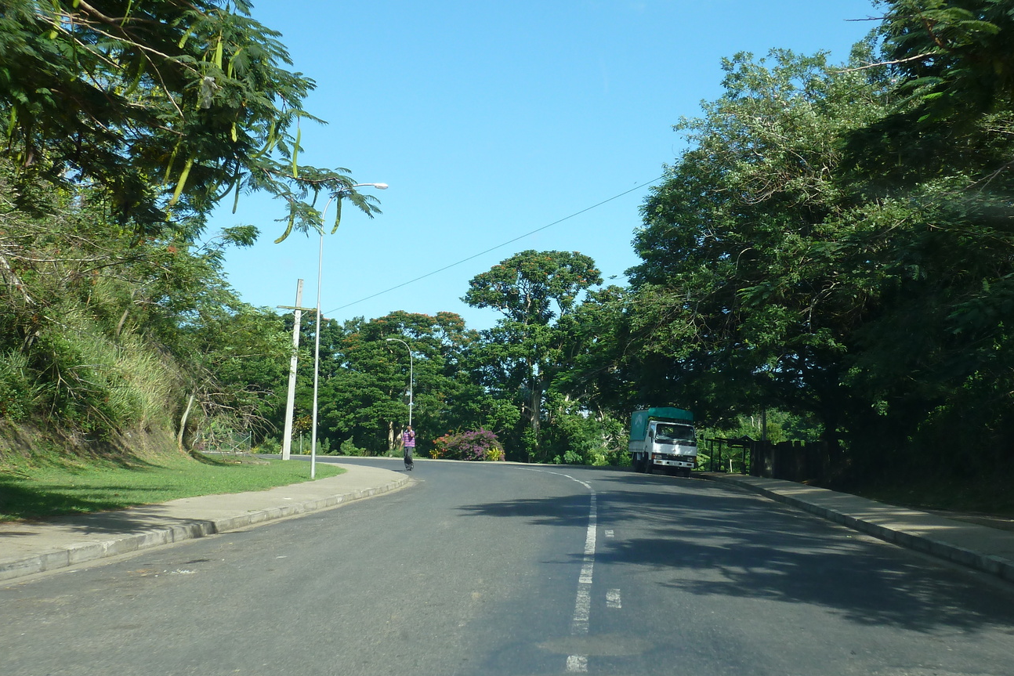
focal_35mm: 45
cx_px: 553
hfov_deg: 43.6
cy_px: 276
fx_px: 1268
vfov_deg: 29.8
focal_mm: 5.7
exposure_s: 1/320
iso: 80
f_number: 4
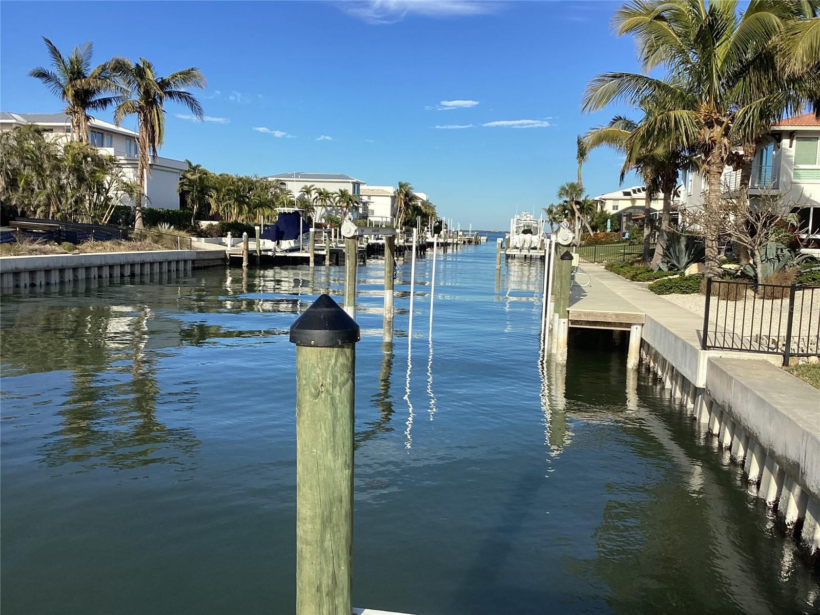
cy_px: 308
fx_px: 734
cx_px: 410
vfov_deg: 45.4
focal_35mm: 31
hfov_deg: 58.4
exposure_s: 1/1404
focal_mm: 3.3
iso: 25
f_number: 2.4
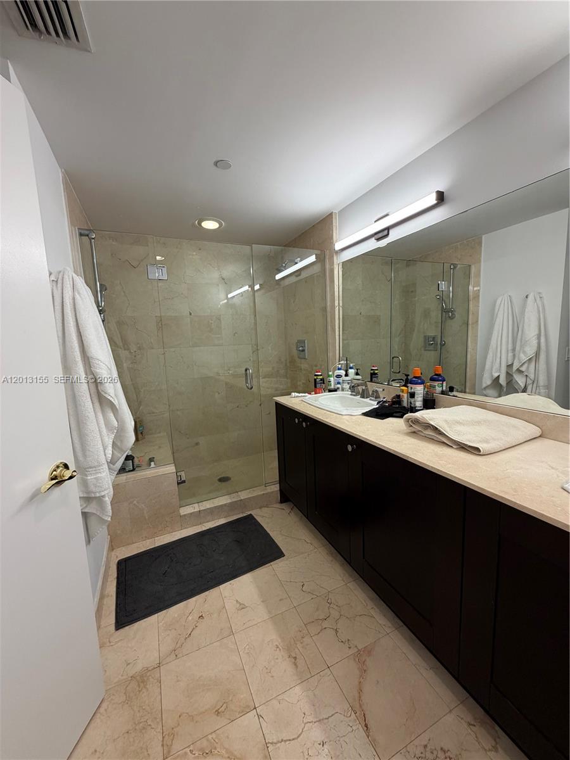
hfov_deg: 85.7
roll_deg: +2.8
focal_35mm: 14
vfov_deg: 102.1
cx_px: 285
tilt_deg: -7.5
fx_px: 307
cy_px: 380
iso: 160
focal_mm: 2.22
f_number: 2.2
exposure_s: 1/120
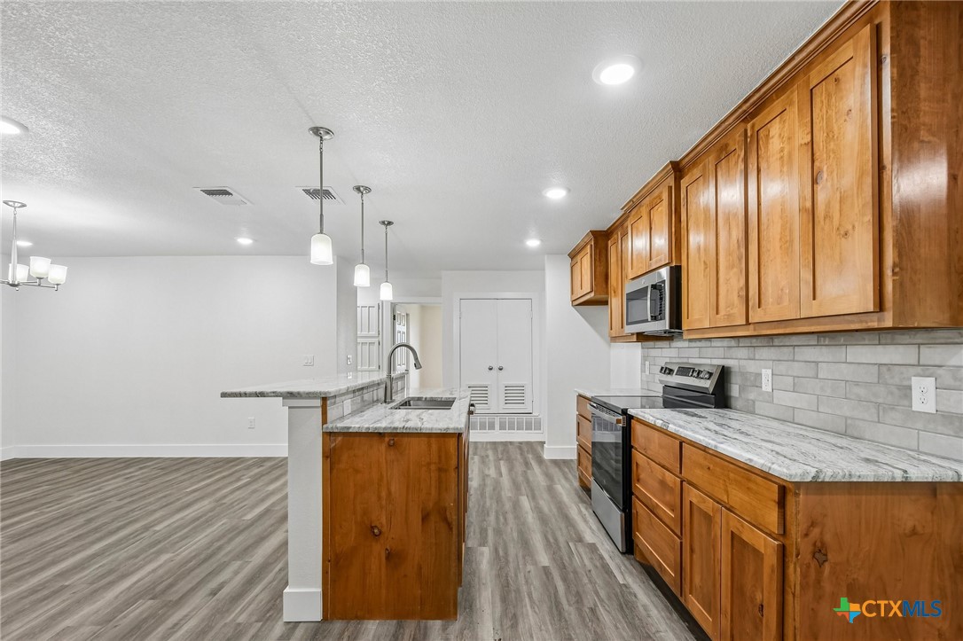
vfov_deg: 77.3
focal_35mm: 15
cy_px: 320
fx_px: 401
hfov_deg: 100.4
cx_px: 482
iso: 400
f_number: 8
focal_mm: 10
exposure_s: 1/15
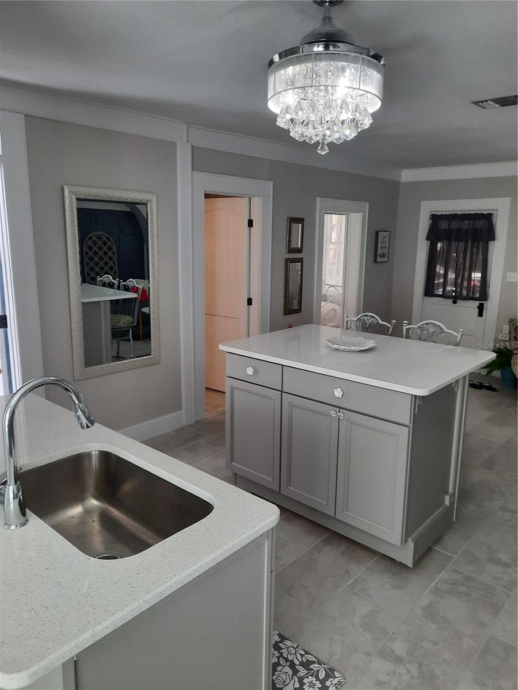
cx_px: 259
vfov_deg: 69.4
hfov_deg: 54.9
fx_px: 499
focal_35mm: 25
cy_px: 345
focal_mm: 4.6
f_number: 2
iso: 100
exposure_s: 1/60
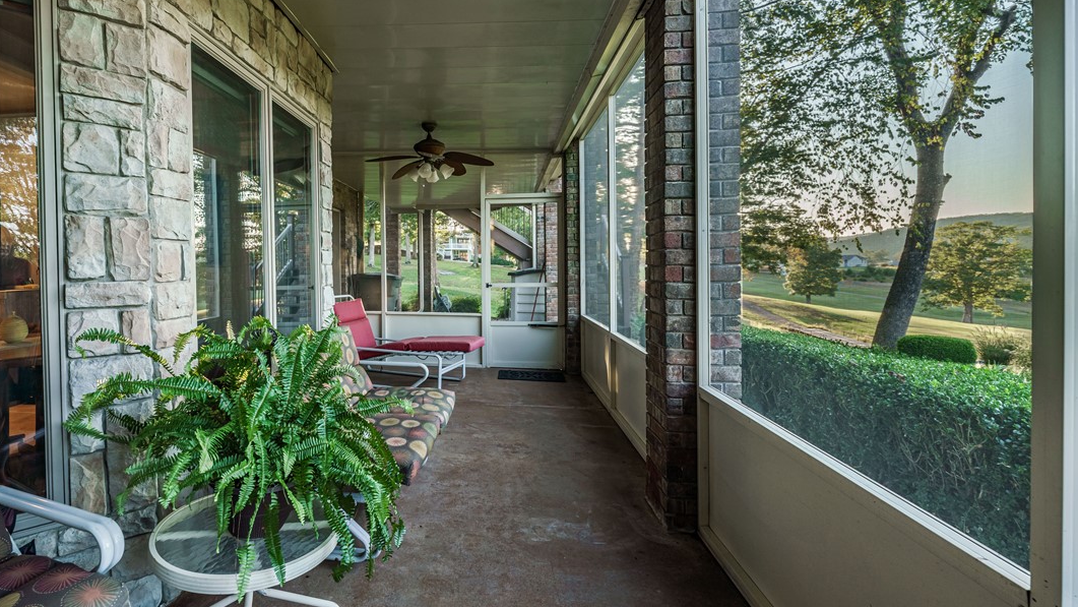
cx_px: 546
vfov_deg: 70.4
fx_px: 429
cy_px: 275
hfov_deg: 103.0
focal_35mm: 15
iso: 200
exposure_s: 1/60
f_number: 7.1
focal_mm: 14
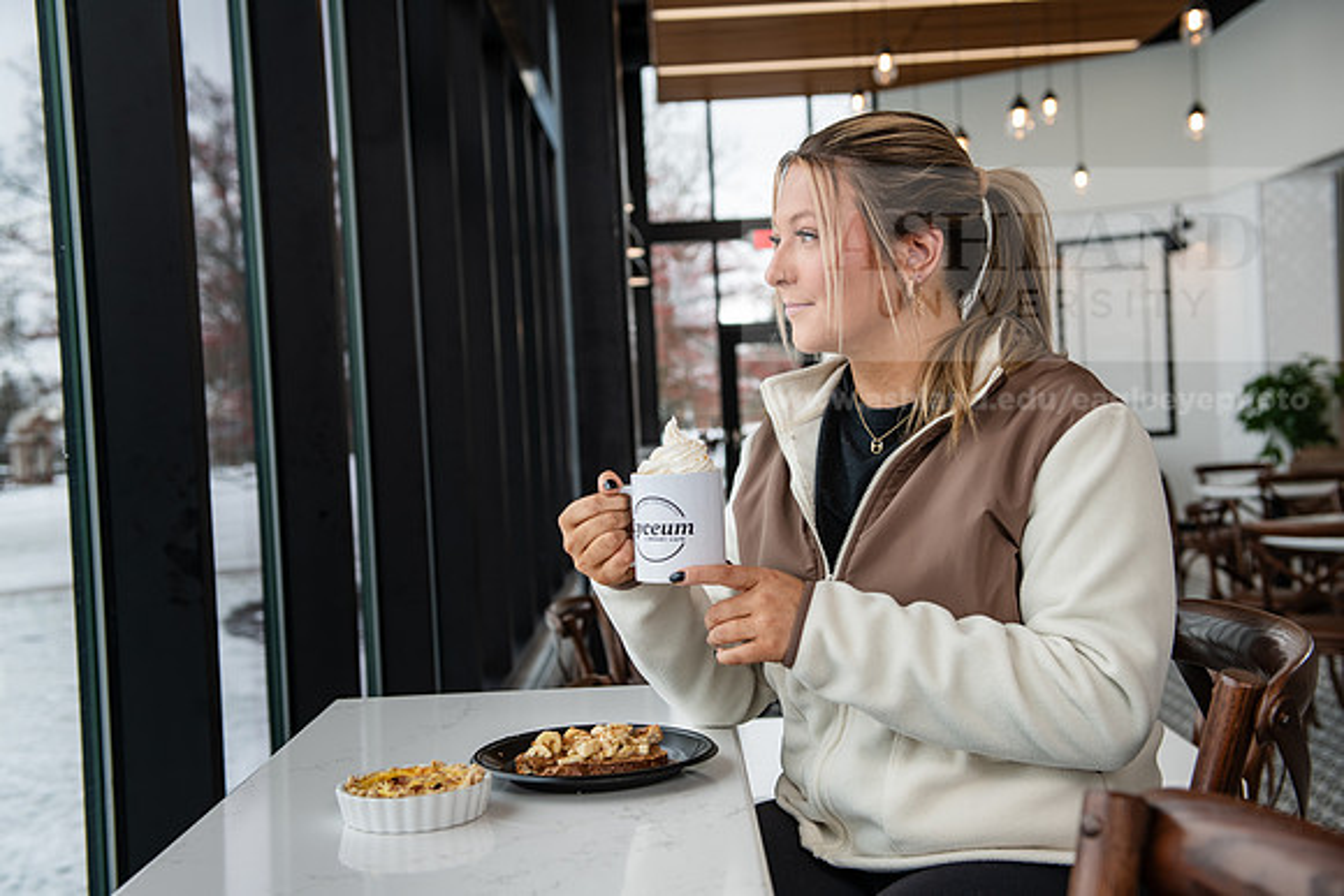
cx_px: 672
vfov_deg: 30.5
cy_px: 448
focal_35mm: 44
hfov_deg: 44.5
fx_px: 1643
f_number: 4
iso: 320
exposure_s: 1/200
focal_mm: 44
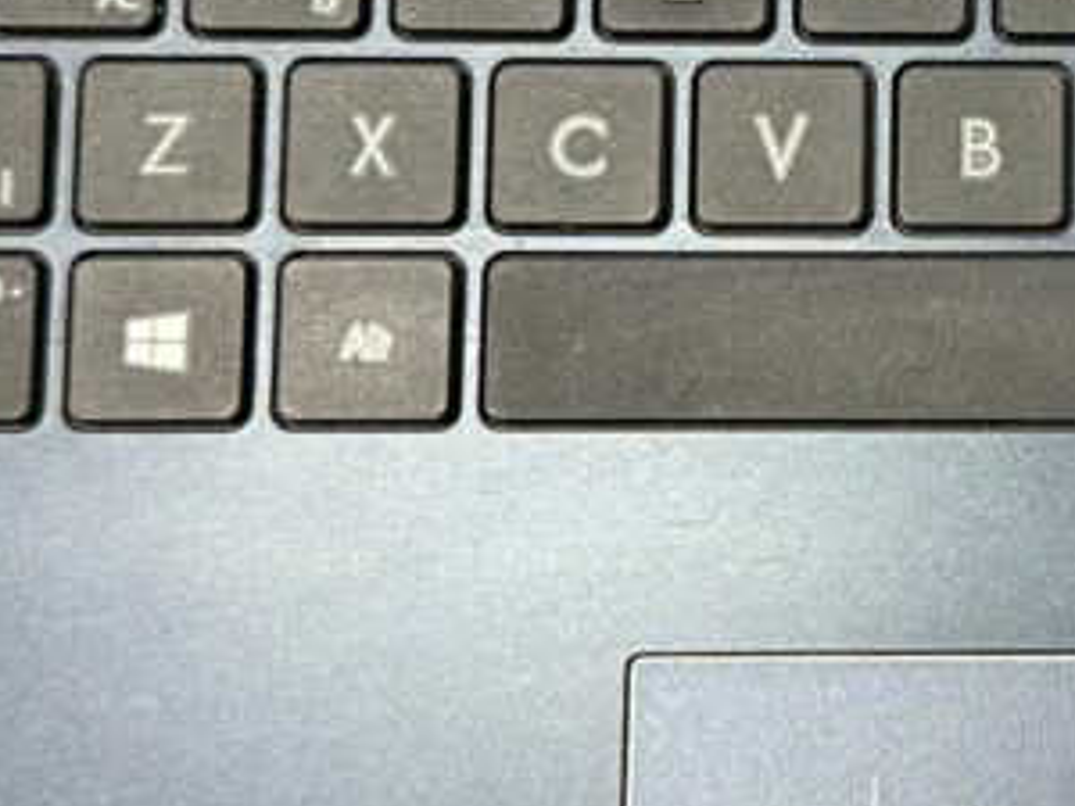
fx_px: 2981
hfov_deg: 19.5
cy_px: 211
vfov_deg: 15.3
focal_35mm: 96
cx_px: 1218
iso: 200
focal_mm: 6.76
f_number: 1.78
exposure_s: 1/50
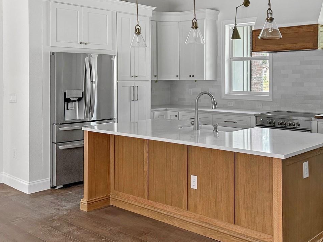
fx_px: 373
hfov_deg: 45.3
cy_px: 102
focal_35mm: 40
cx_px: 240
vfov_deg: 35.9
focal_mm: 6.86
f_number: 1.78
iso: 200
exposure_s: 1/121
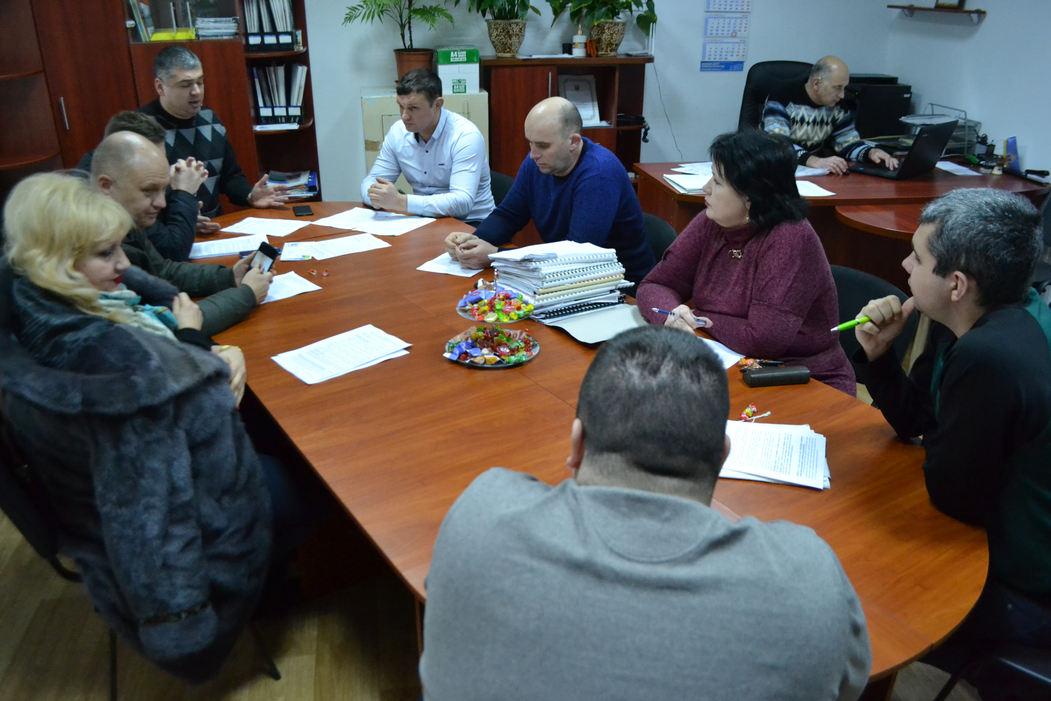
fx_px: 788
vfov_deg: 47.9
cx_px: 526
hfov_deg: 67.4
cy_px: 350
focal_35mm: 27
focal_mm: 18
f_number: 3.5
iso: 3200
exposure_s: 1/80
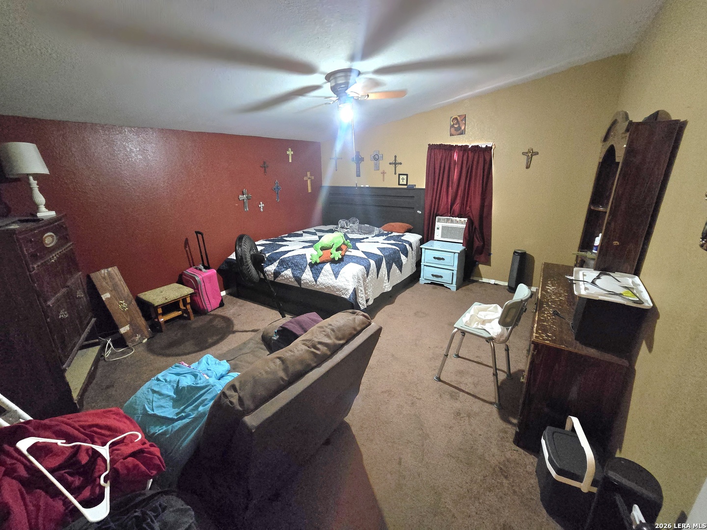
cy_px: 265
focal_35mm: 13
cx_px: 354
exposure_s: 1/60.2
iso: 1600
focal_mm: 2.2
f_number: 2.2
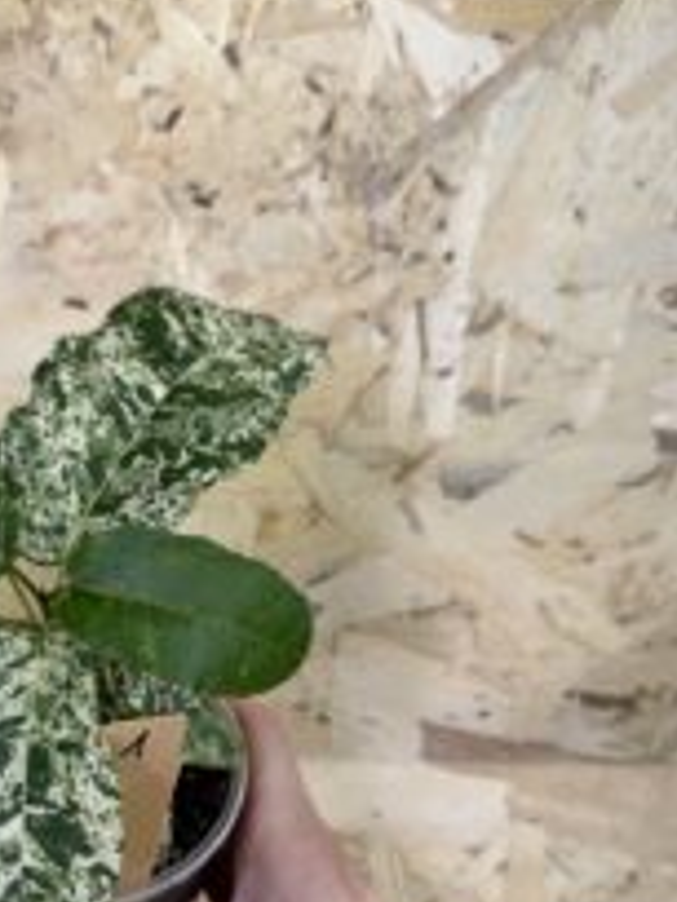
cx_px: 75
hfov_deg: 29.7
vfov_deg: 39.0
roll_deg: -0.2
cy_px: 712
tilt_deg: -15.8
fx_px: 1226
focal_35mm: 47
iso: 50
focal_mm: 6.76
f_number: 1.78
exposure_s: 1/122
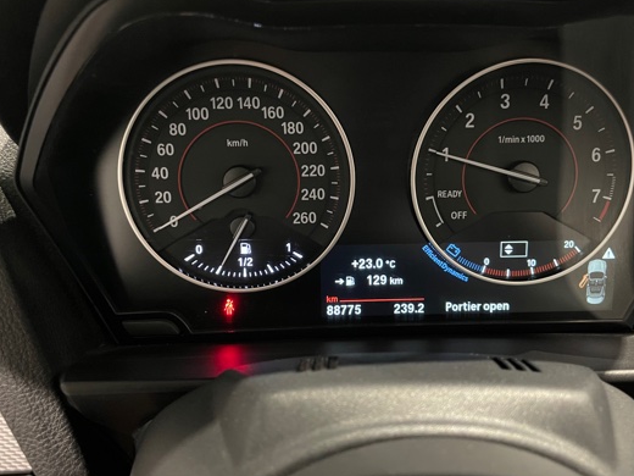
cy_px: 245
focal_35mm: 32
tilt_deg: -29.6
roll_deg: -0.3
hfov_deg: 56.7
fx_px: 586
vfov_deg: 44.2
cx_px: 351
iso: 640
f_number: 1.6
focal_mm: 4.2
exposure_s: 1/25
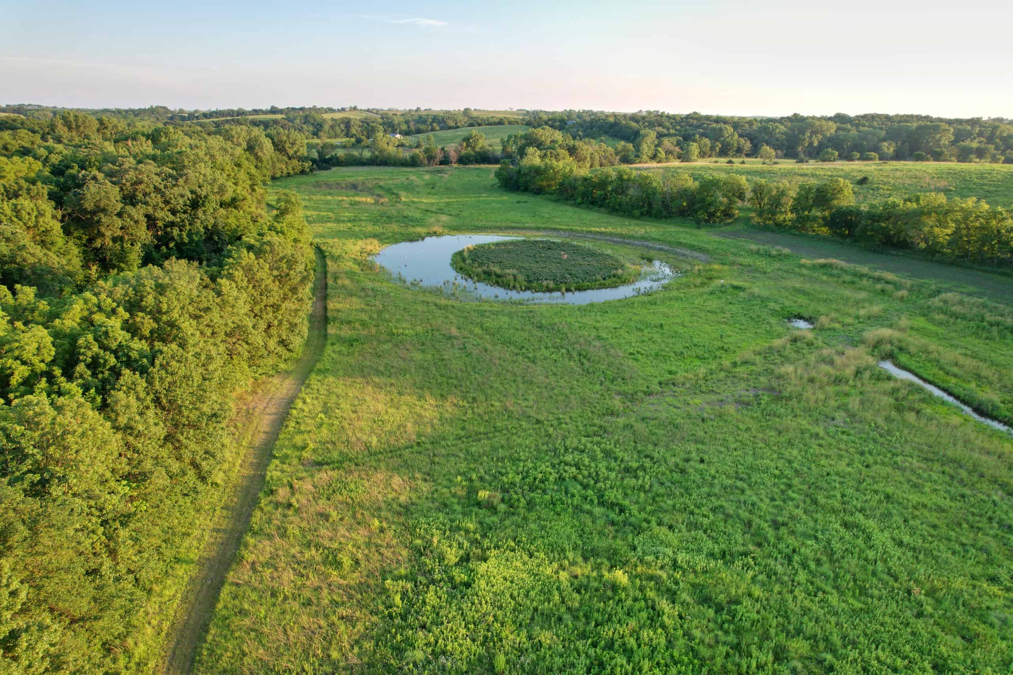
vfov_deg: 57.2
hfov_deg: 78.6
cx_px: 506
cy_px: 338
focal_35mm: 22
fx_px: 619
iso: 100
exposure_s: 1/320
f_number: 2.8
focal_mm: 8.4
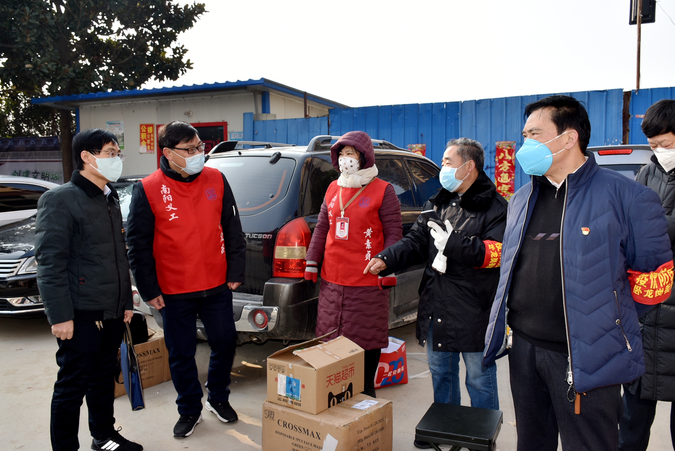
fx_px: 582
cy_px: 224
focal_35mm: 31
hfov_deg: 60.2
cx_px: 347
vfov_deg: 42.4
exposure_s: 1/160
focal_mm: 20
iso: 100
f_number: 6.3
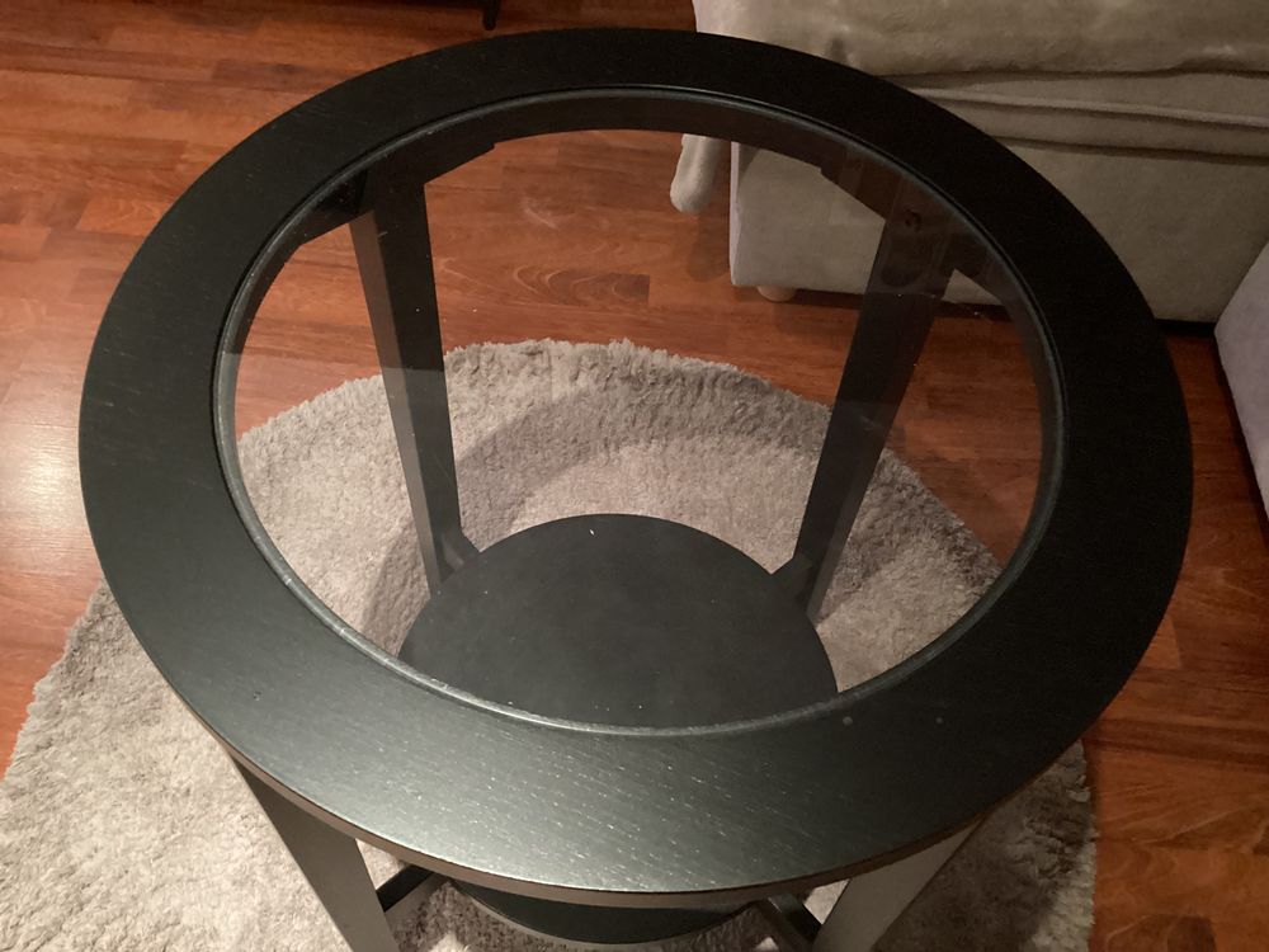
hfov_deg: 58.4
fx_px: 1136
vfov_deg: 45.4
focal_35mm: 31
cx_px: 634
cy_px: 476
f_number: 2.4
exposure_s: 1/17
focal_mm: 3.3
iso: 640
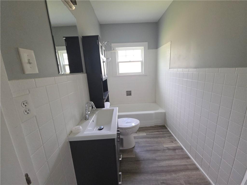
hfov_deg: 106.2
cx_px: 124
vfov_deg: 89.9
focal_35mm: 13
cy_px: 92
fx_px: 93
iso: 250
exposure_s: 1/120
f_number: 1.9
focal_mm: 2.2
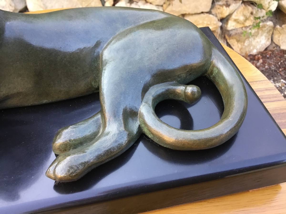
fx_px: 256
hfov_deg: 58.4
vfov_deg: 45.4
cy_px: 107
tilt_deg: -42.0
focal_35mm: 31
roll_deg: -1.3
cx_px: 143
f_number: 2.4
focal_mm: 3.3
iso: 50
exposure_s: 1/33
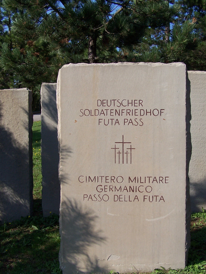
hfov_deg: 30.2
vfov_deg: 39.6
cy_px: 150
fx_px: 381
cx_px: 121
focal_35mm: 48
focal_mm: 6.3
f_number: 4
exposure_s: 1/750
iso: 80
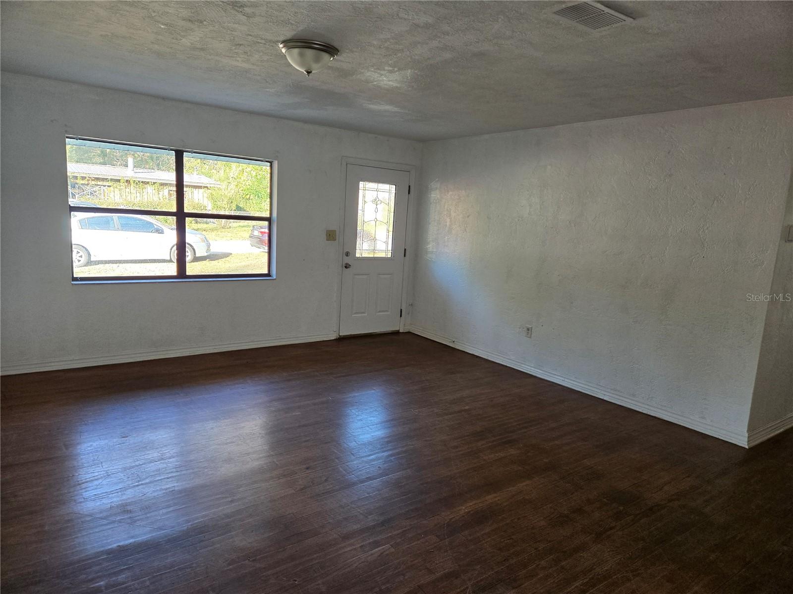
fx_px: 527
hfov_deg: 73.9
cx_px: 396
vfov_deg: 58.9
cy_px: 297
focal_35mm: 23
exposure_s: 1/180
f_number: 1.8
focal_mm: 5.4
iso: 200
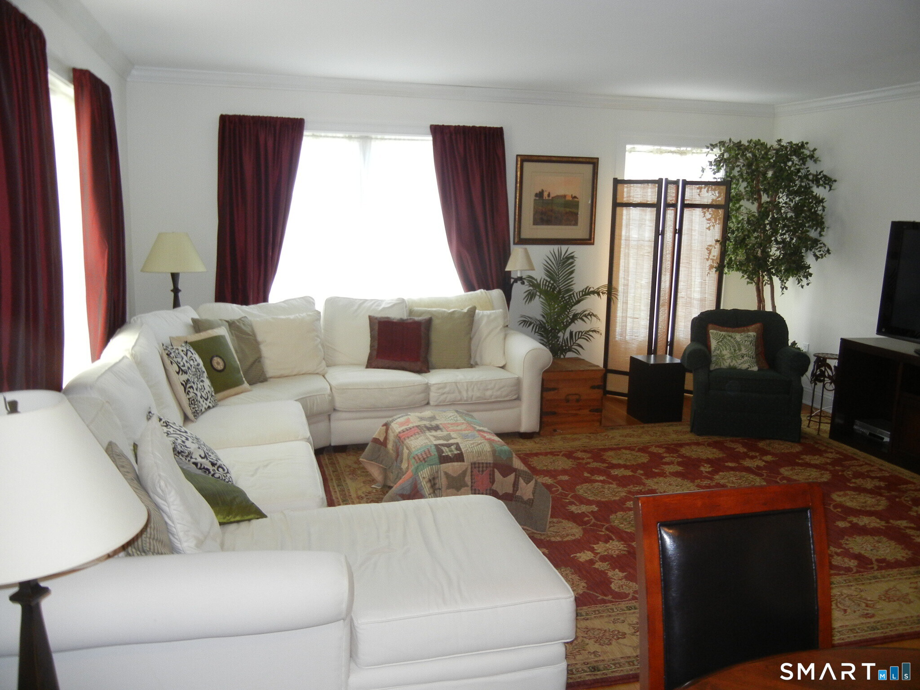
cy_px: 345
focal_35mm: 30
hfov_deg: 60.0
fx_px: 797
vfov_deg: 46.8
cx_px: 460
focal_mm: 5.4
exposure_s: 1/30
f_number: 3.5
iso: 220
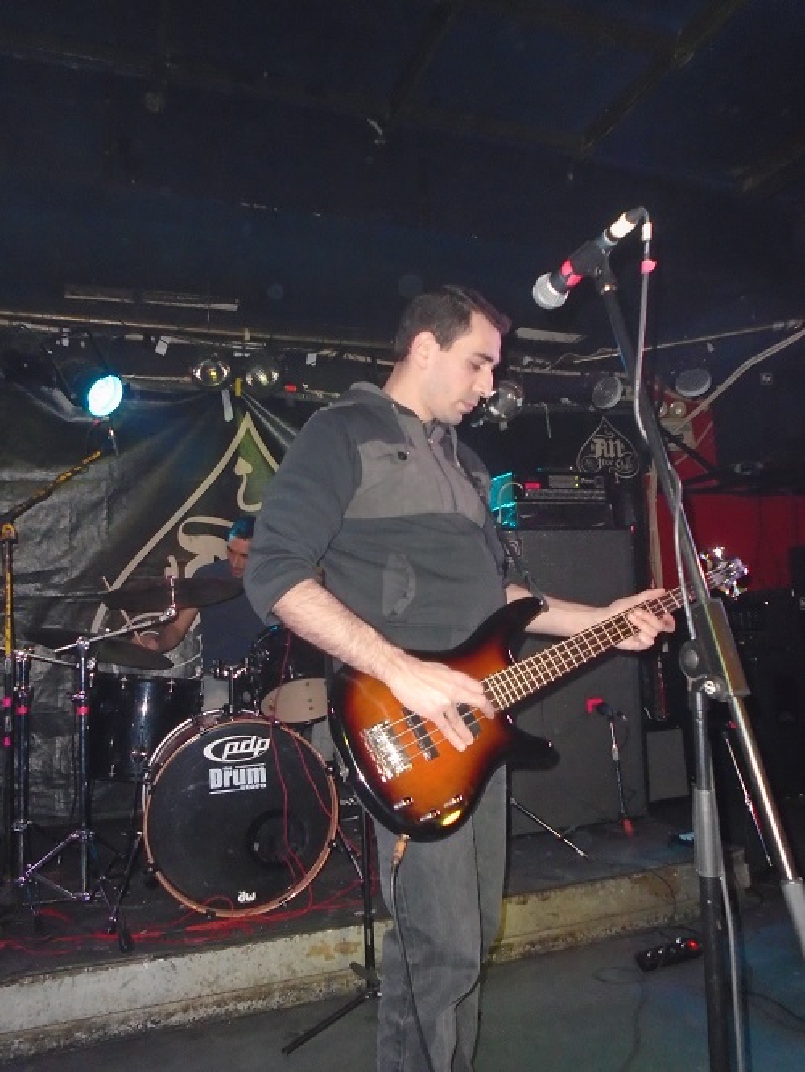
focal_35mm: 26
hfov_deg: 53.1
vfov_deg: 67.3
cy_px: 536
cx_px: 402
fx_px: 806
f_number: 3.2
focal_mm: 4.6
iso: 400
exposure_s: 1/30
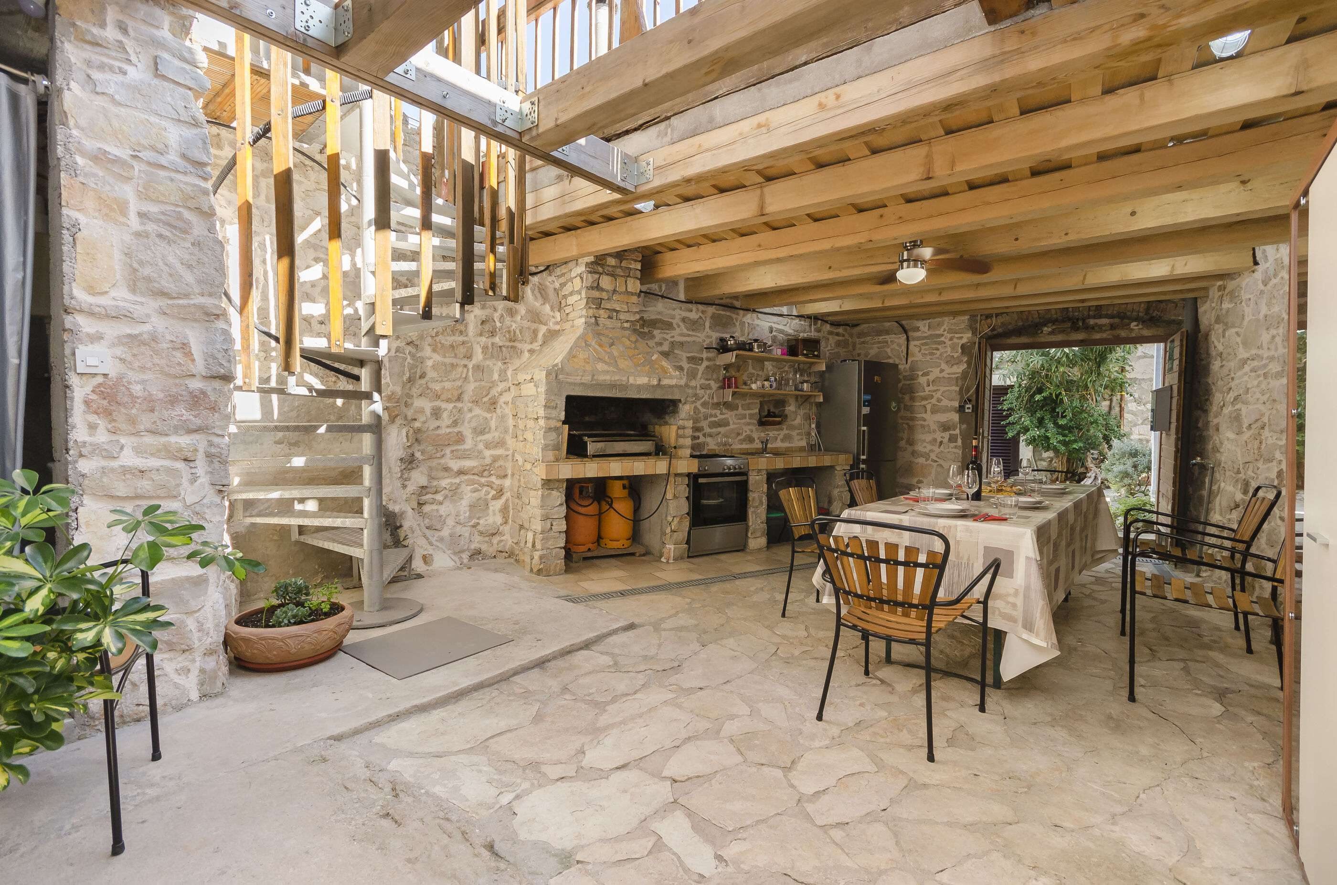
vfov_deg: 77.1
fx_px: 556
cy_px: 442
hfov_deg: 100.5
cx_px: 668
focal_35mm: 15
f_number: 7.1
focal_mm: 10
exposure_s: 1/80
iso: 125
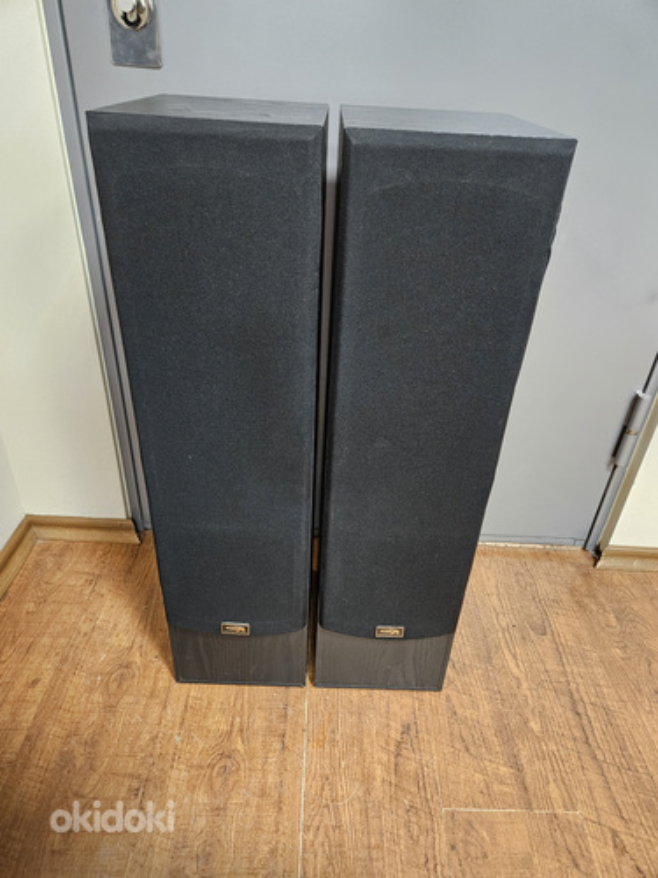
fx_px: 583
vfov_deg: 73.9
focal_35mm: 23
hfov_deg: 58.9
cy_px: 439
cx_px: 329
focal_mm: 5.4
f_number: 1.8
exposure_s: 1/25
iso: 640
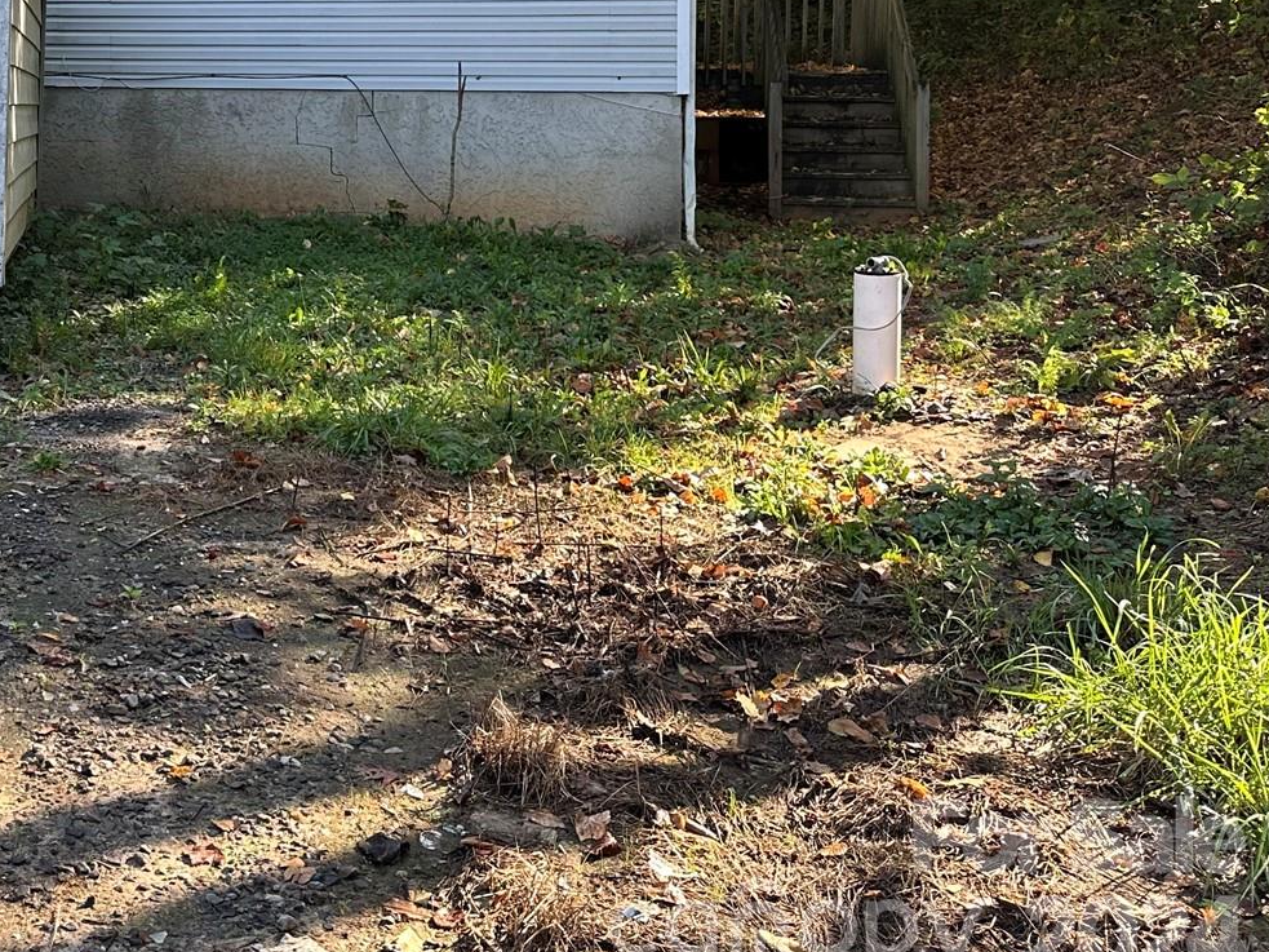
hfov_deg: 34.9
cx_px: 17
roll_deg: -0.3
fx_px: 1833
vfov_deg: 27.7
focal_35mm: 50
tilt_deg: +0.5
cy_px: 49
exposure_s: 1/387
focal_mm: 6.86
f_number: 1.78
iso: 80
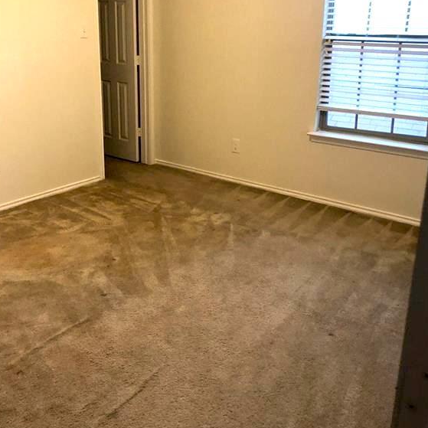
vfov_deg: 48.1
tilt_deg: -15.3
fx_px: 476
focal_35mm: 34
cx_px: 215
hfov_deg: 48.5
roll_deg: -1.6
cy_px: 164
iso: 80
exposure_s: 1/15
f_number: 1.8
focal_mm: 4
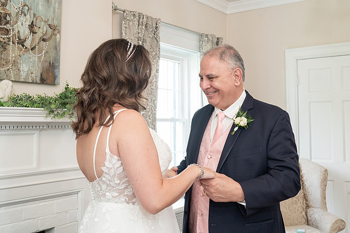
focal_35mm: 41
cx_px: 178
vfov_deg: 32.5
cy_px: 99
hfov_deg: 47.3
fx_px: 400
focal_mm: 35
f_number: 5.6
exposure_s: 1/200
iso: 2000
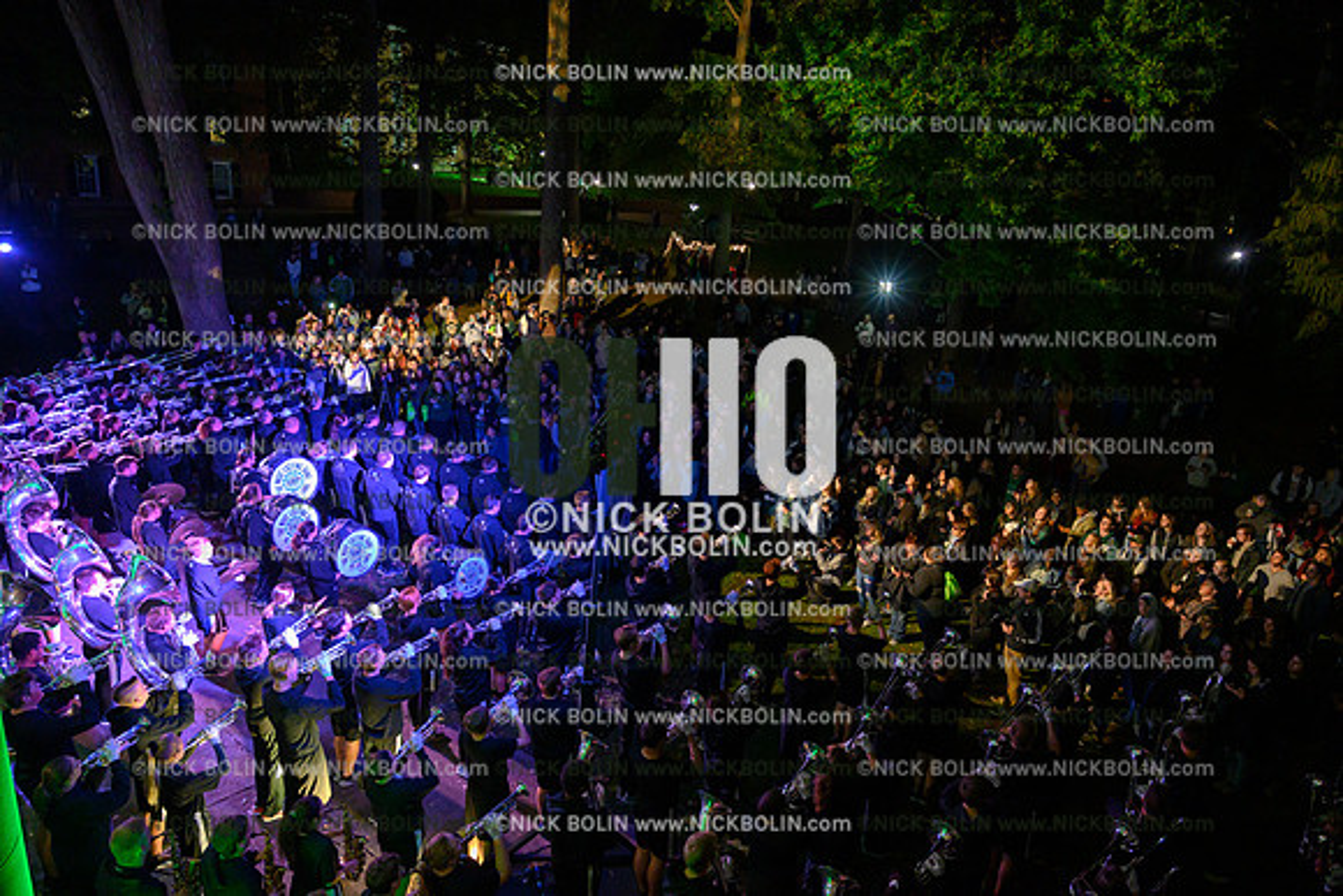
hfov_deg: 73.7
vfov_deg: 53.2
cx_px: 672
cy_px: 448
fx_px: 896
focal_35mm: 24
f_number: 4
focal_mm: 24
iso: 6400
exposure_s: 1/80
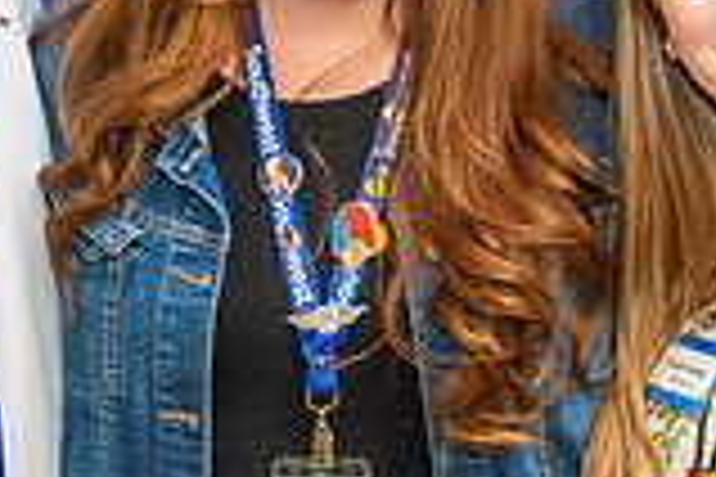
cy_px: 124
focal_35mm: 150
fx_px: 2983
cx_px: 297
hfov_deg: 13.7
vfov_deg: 9.1
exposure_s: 1/160
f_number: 4
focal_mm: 41
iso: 2000
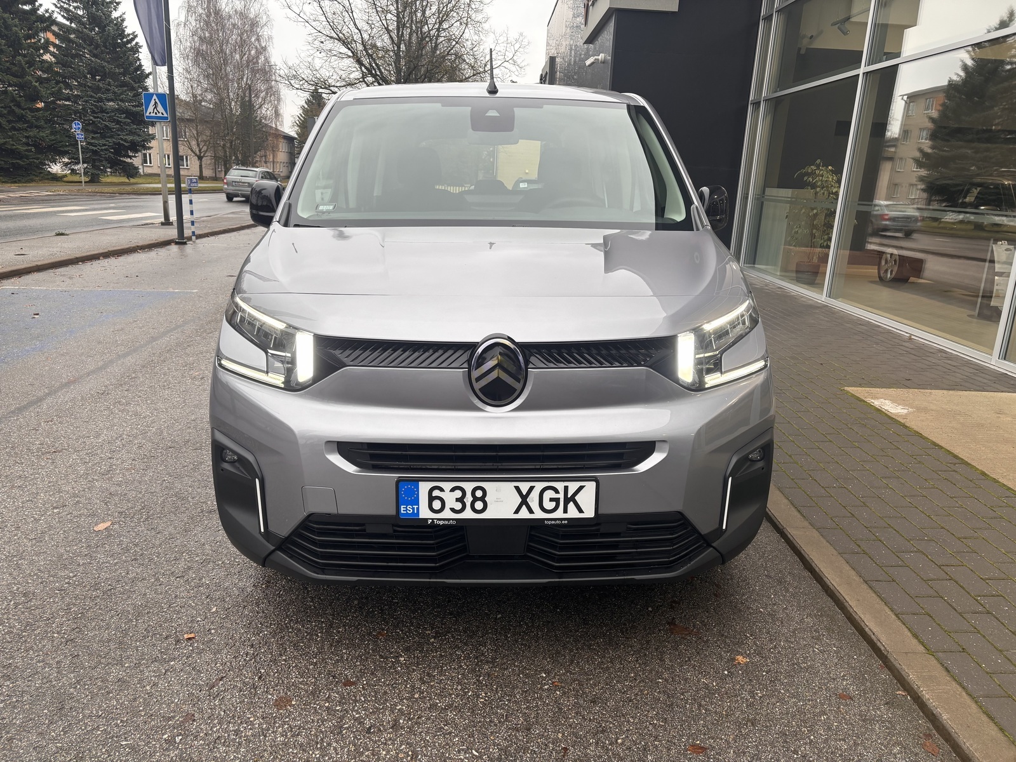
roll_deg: -3.0
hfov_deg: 67.3
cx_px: 508
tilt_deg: -14.9
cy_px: 381
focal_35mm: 26
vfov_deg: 53.1
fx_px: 763
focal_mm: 5.96
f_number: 1.6
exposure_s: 1/195
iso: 50
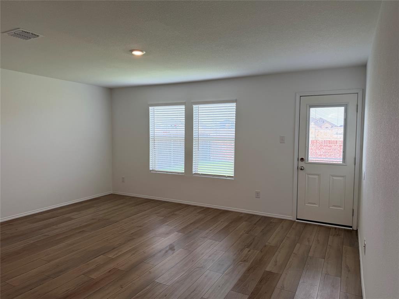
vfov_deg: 56.8
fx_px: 277
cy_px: 150
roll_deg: +0.1
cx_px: 200
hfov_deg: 71.6
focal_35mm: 24
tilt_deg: -4.0
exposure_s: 1/182
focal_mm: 6.76
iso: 100
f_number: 1.78
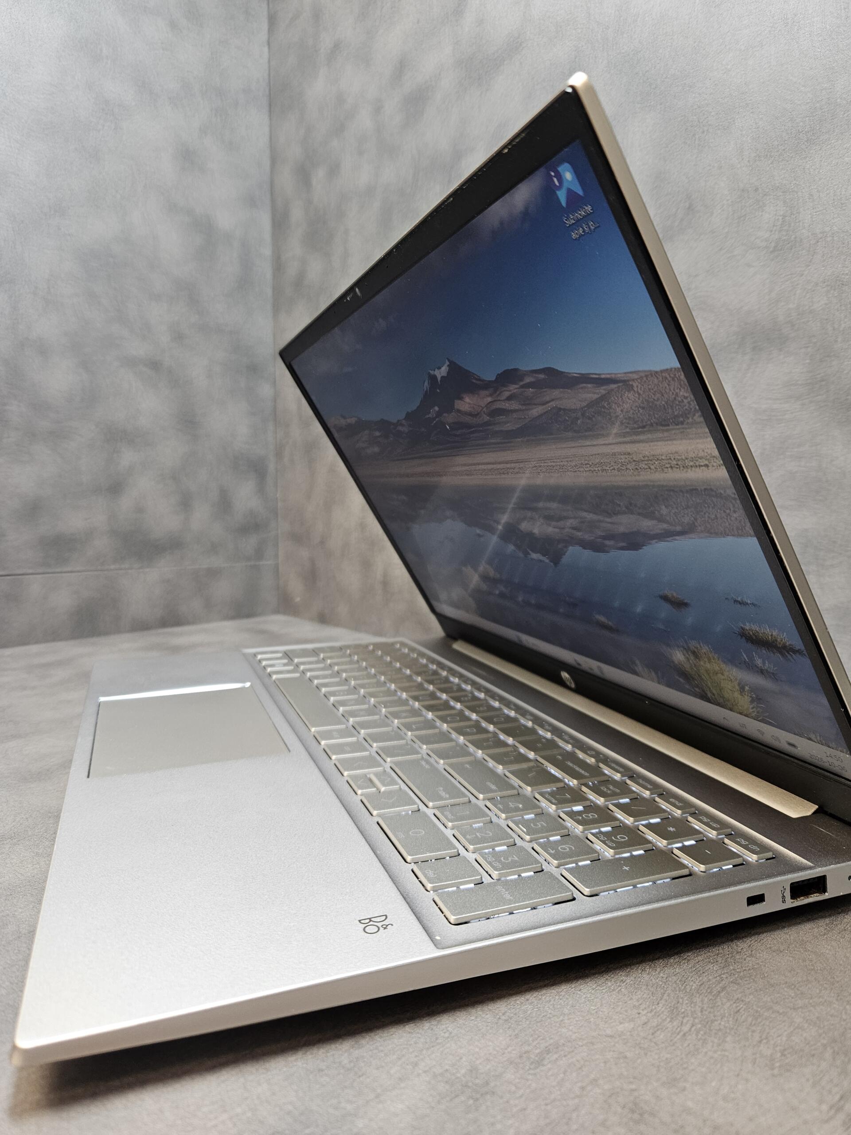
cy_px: 568
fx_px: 754
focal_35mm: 23
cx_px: 426
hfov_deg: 58.9
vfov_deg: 73.9
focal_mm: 5.4
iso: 160
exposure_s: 1/100
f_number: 1.8
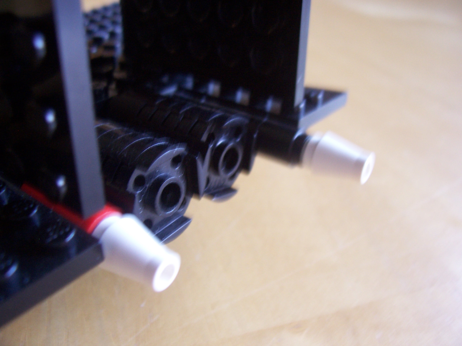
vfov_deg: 41.8
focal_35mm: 34
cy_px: 173
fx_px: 454
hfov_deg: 54.0
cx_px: 231
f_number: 2.7
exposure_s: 1/8
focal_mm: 5.6
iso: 160
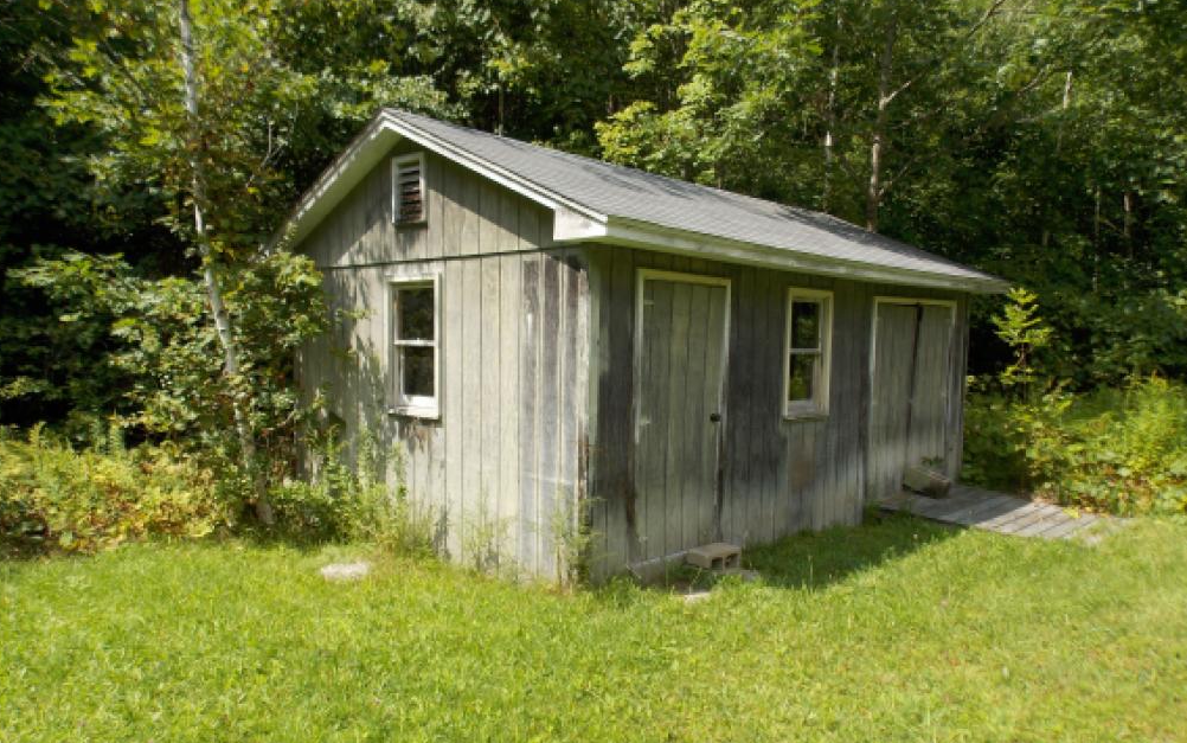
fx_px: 841
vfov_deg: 47.5
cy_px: 424
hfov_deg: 70.4
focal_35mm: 26
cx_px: 589
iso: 80
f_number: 3.1
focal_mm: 4.3
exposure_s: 1/500
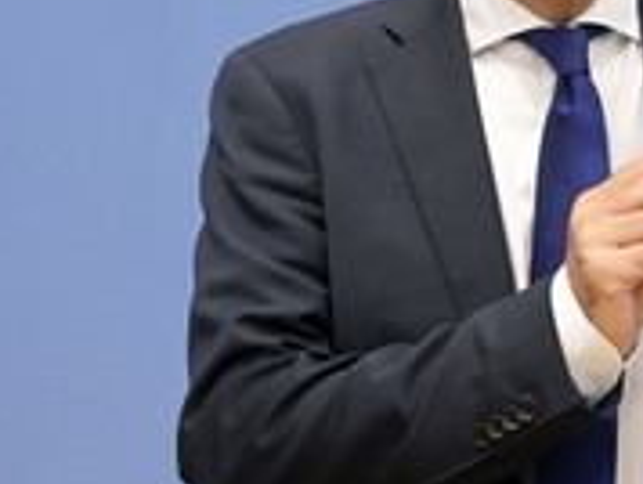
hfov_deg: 18.9
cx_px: 594
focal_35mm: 102
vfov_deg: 14.4
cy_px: 79
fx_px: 1897
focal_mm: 42
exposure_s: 1/400
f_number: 5.6
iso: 5000
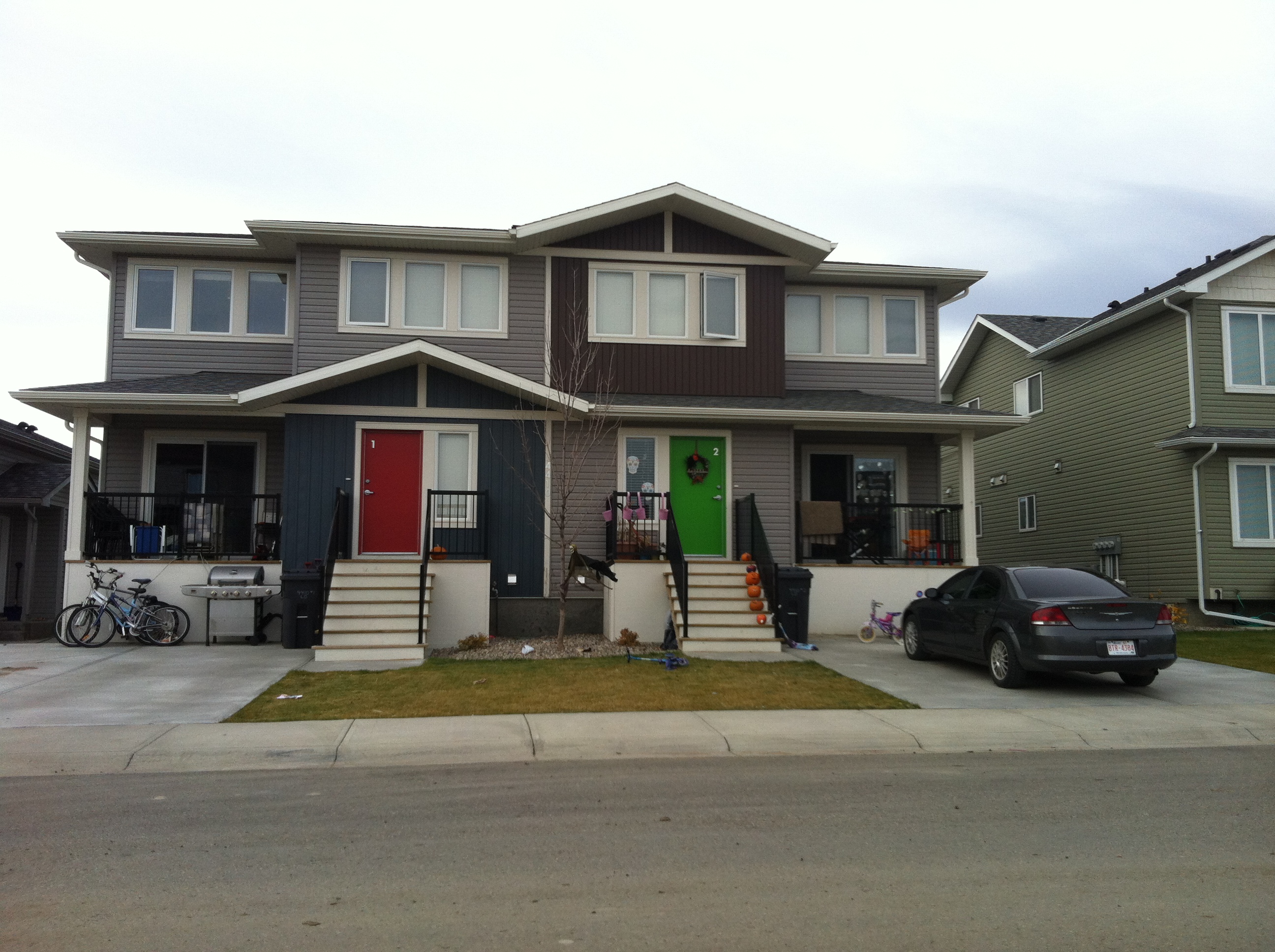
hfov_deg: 52.7
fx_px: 1287
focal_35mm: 35
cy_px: 476
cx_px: 638
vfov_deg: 40.6
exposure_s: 1/520
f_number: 2.8
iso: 80
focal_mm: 3.85
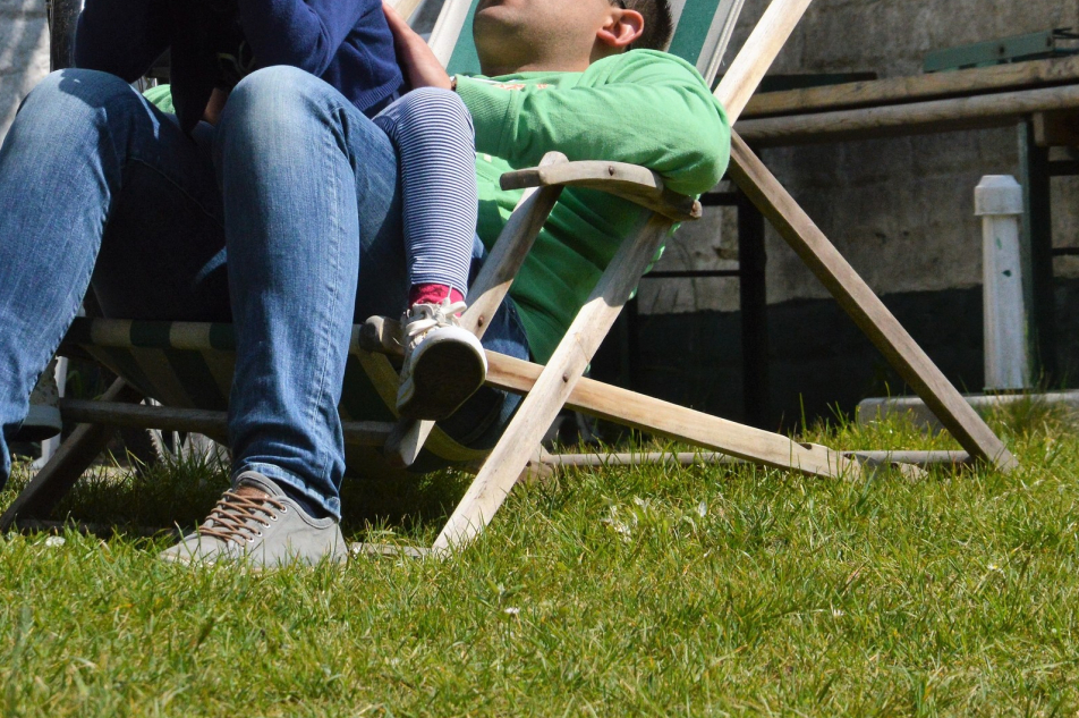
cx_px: 341
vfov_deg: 4.6
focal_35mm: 298
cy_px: 105
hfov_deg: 6.9
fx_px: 8922
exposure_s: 1/2500
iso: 800
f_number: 9
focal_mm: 105
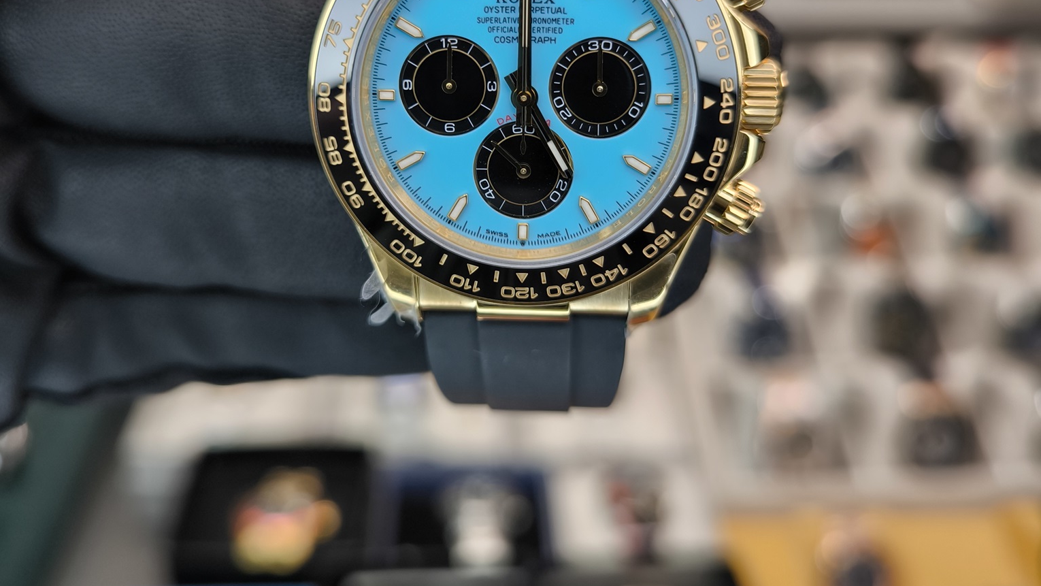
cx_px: 522
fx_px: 966
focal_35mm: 35
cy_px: 177
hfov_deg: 56.6
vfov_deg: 33.3
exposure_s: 1/120
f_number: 1.9
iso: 50
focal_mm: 6.92
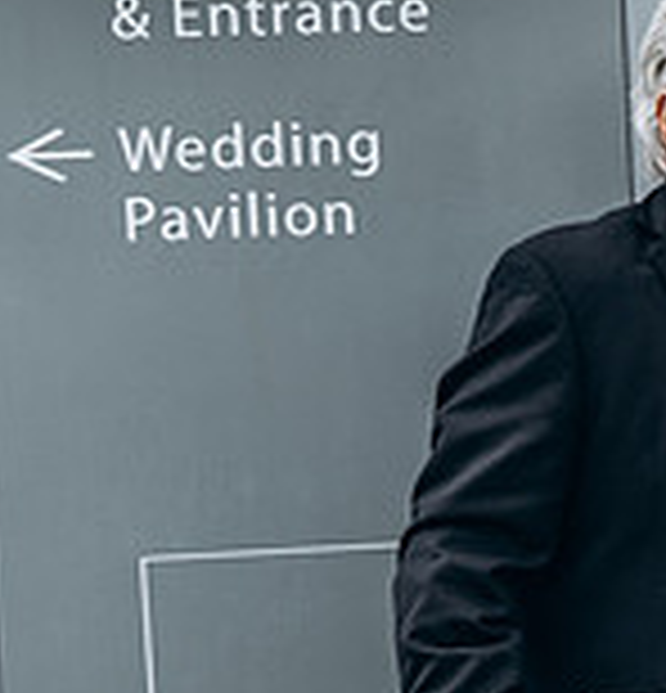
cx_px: 995
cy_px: 596
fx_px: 3732
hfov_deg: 9.9
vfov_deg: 10.6
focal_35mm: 168
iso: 100
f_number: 2.5
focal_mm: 35
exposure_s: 1/160
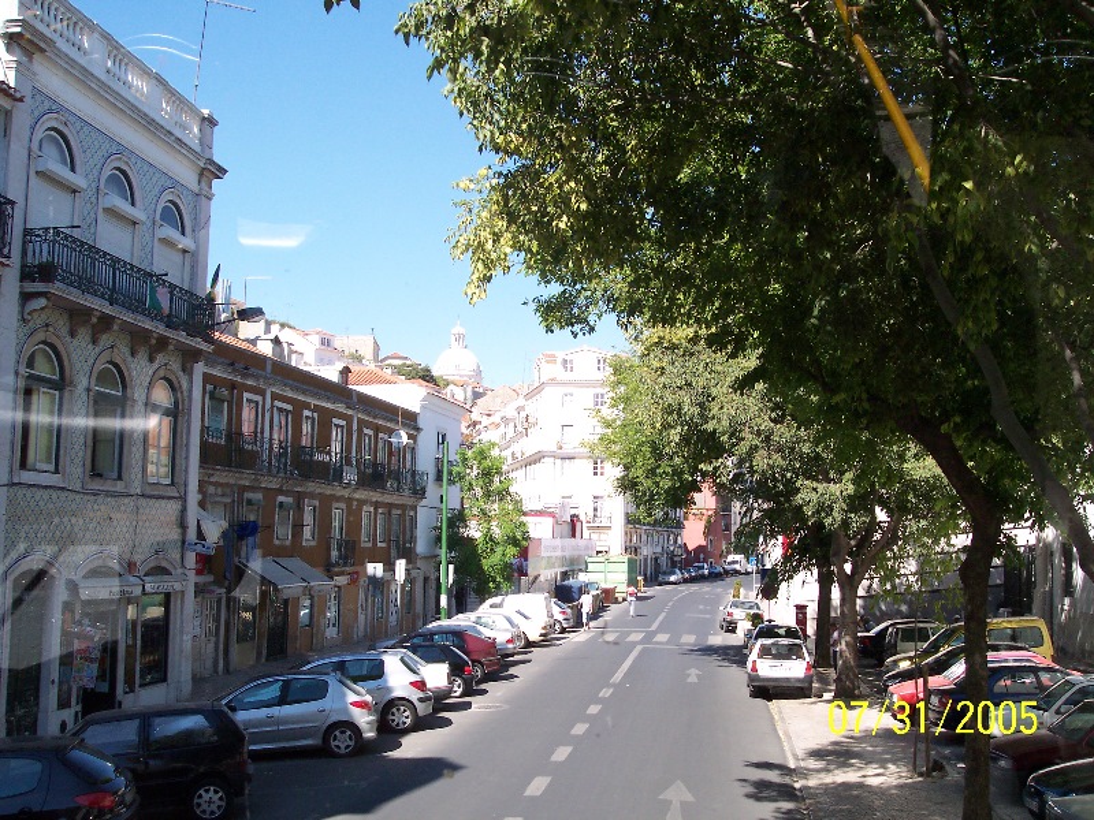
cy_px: 410
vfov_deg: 37.7
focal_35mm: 38
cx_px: 547
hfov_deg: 49.0
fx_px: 1201
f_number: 4.8
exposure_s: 1/350
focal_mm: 8
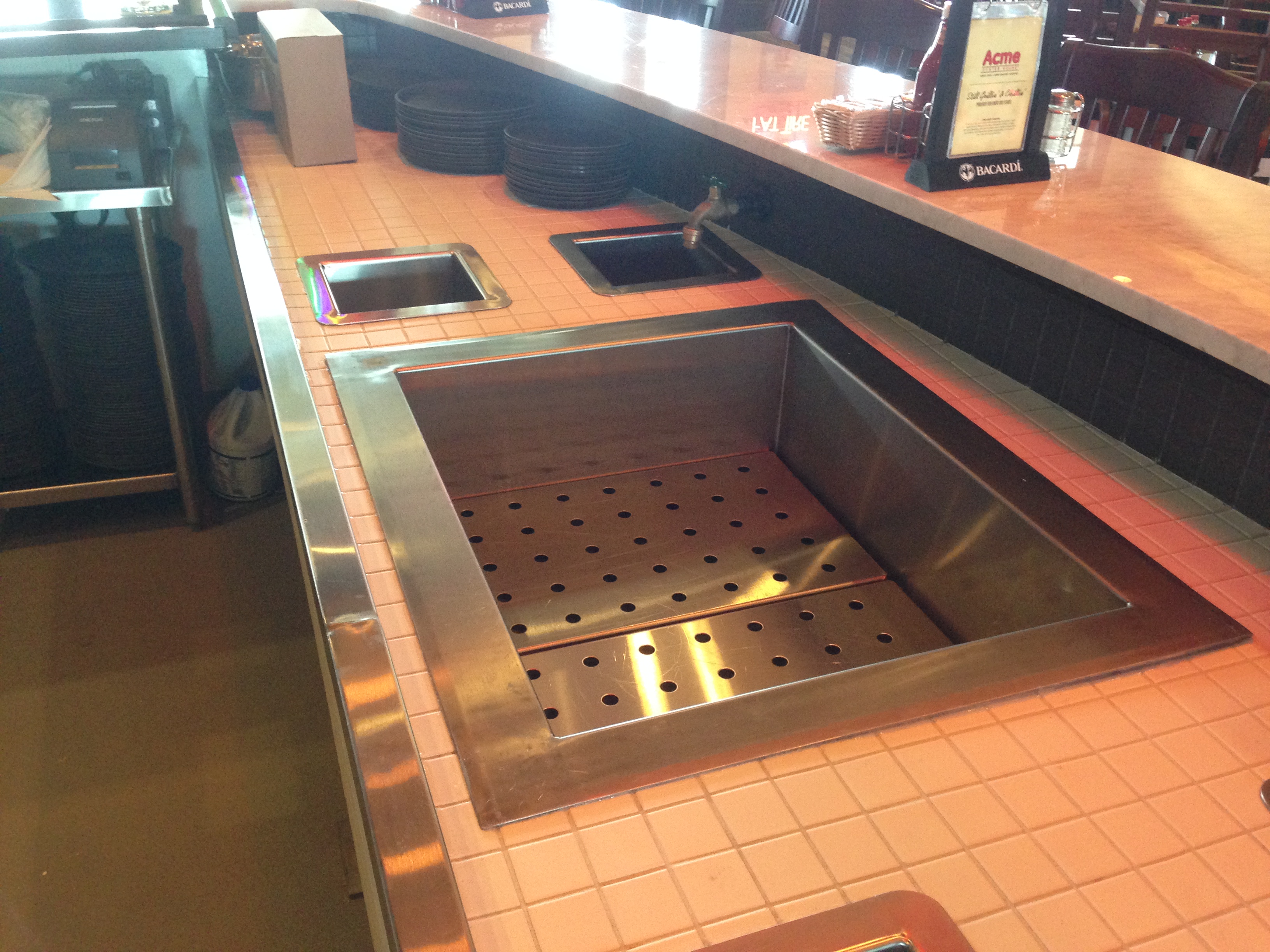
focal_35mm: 33
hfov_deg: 55.4
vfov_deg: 42.9
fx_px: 1211
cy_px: 476
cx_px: 635
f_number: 2.4
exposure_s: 1/20
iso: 250
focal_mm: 4.12
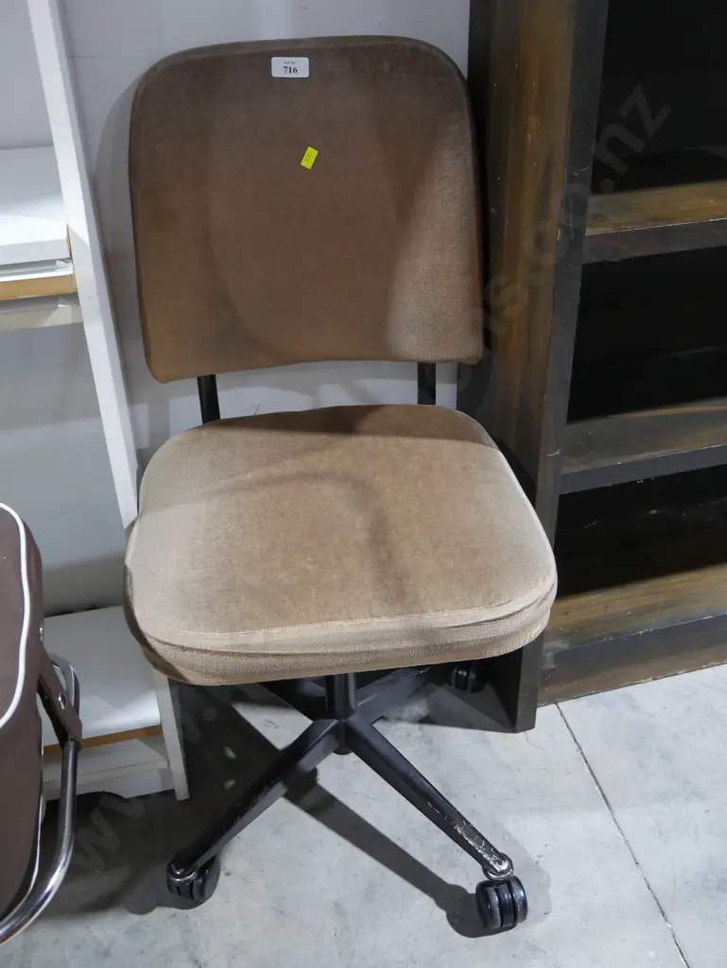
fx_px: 1007
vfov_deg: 51.3
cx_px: 364
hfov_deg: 39.7
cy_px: 484
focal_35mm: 36
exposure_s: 1/60
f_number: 4
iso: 1250
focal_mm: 18
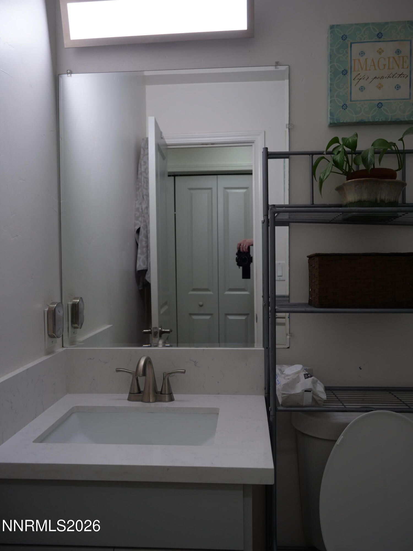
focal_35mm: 30
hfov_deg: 46.8
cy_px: 276
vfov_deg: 60.0
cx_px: 206
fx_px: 477
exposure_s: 1/125
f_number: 3.2
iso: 200
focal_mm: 15
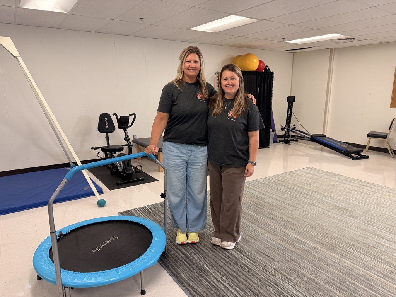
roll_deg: +0.0
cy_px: 148
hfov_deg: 71.6
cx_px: 198
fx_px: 275
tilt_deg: -13.1
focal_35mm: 24
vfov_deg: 56.8
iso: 400
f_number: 1.78
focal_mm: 6.76
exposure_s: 1/120
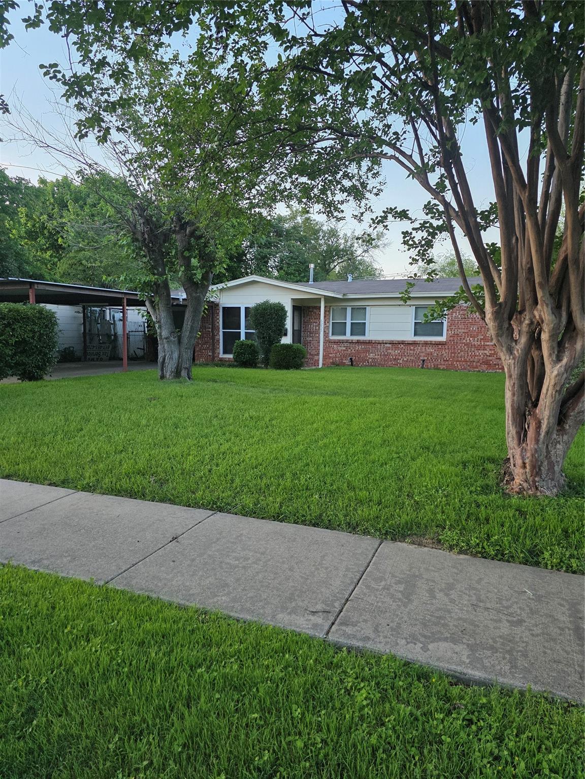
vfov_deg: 73.9
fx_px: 518
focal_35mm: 23
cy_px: 390
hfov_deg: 58.9
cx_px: 292
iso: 160
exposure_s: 1/180
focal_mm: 6.3
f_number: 1.7
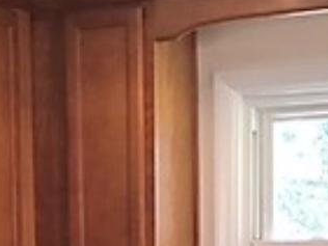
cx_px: 93
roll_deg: +0.9
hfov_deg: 14.9
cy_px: 401
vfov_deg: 10.7
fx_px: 1251
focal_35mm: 132
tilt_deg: -7.1
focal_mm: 4.15
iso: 32
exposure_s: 1/15
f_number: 2.2
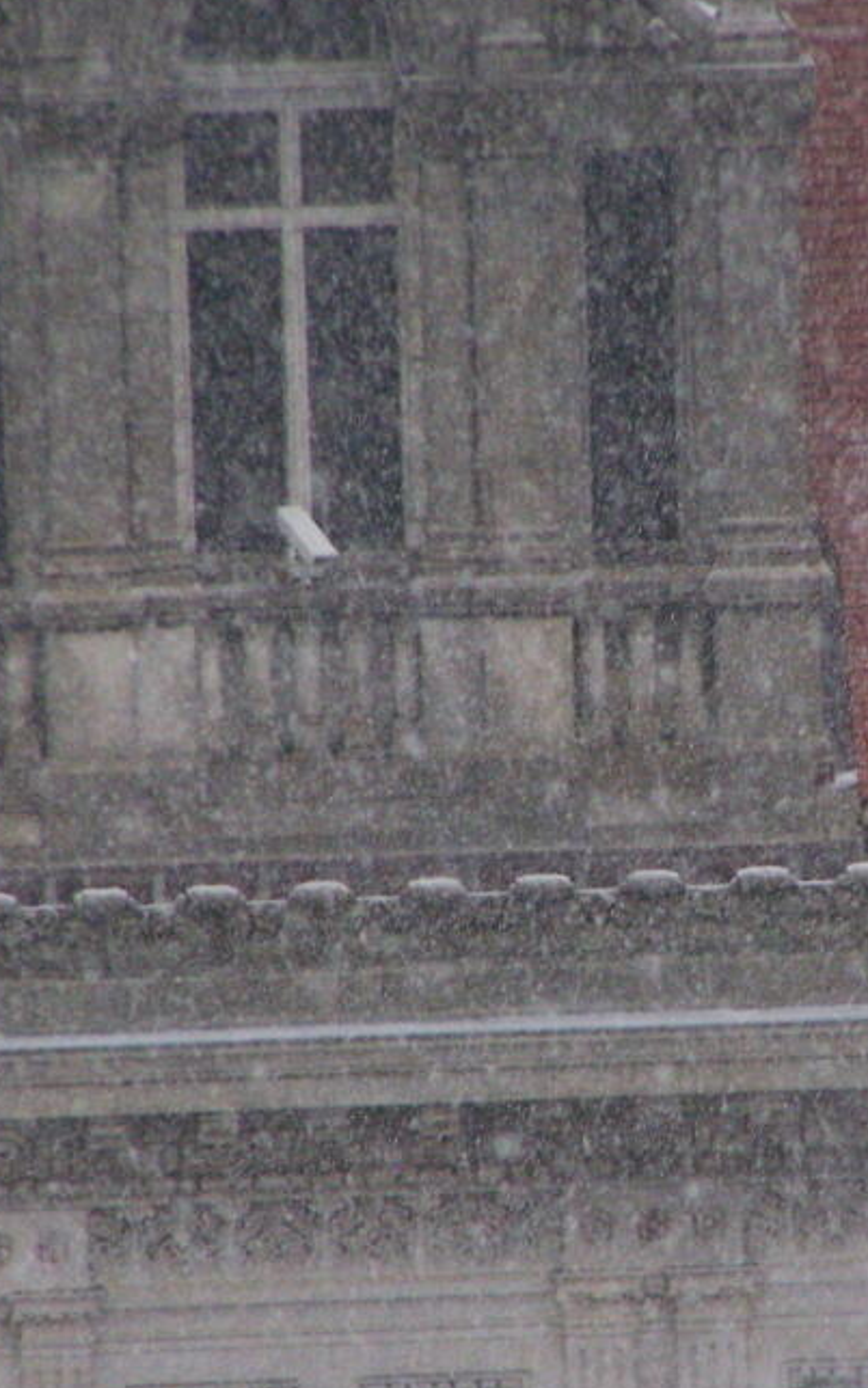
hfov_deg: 2.0
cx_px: 799
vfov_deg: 3.3
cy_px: 814
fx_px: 24256
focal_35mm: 641
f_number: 3.7
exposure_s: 1/200
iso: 400
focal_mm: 63
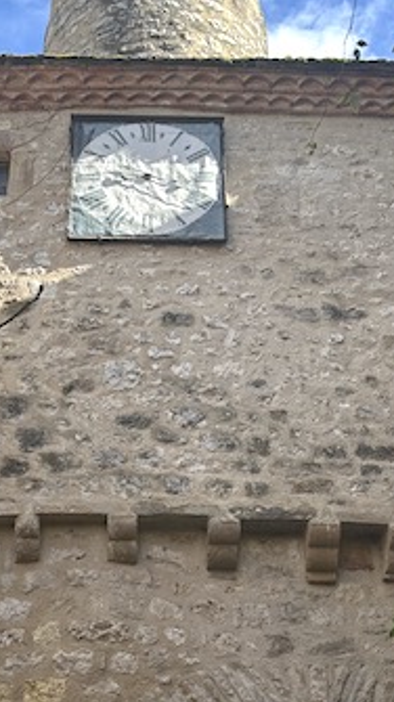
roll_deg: -1.7
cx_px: 124
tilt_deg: +27.2
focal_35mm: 50
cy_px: 448
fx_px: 930
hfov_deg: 23.8
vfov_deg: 41.0
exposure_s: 1/1131
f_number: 1.78
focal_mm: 6.86
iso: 80
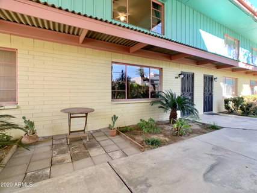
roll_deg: -0.6
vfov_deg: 53.0
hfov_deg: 67.3
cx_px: 128
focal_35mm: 26
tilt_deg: -0.4
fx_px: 193
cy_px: 96
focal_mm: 4.25
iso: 50
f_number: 1.8
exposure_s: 1/121
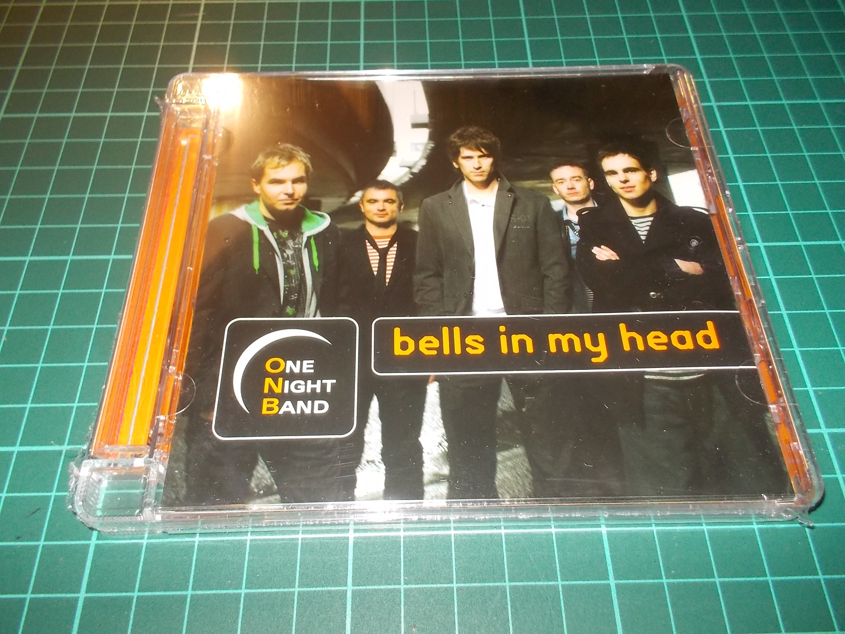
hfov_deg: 61.7
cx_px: 422
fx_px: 708
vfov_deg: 48.2
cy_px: 317
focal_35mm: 29
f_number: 3.3
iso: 200
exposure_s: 1/30
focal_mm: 4.1
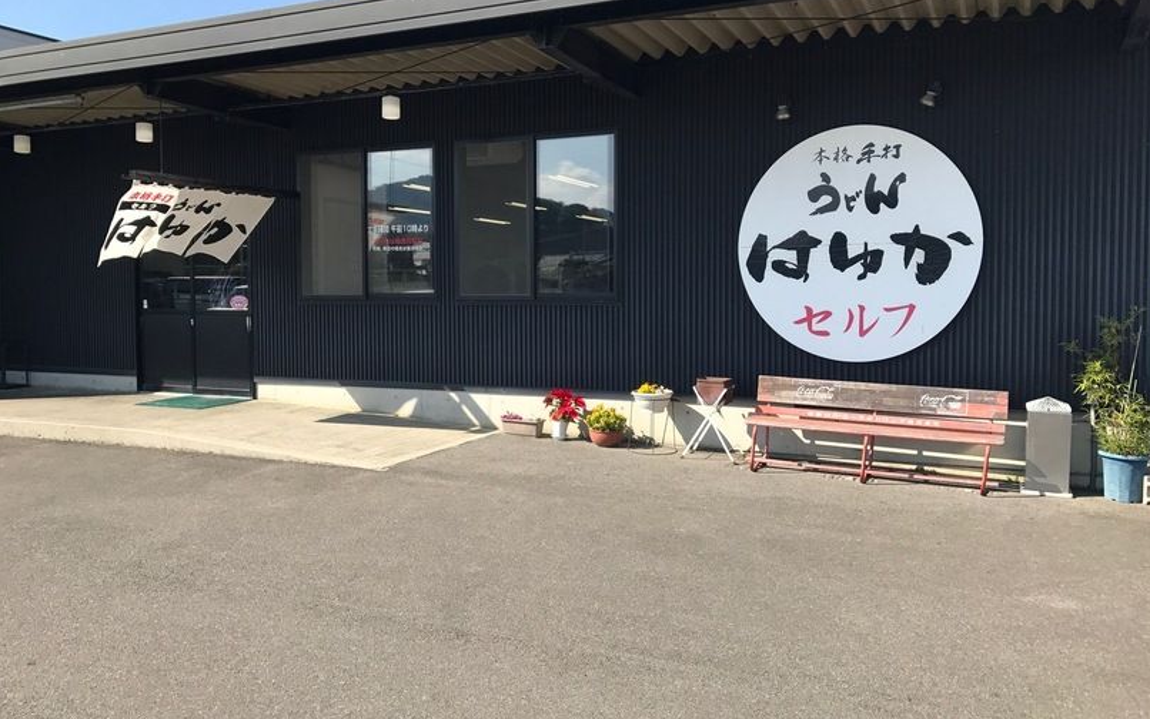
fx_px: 940
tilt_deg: -2.7
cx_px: 580
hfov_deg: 62.9
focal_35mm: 30
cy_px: 336
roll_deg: +1.7
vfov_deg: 41.8
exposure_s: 1/1330
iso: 20
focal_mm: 3.99
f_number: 1.8
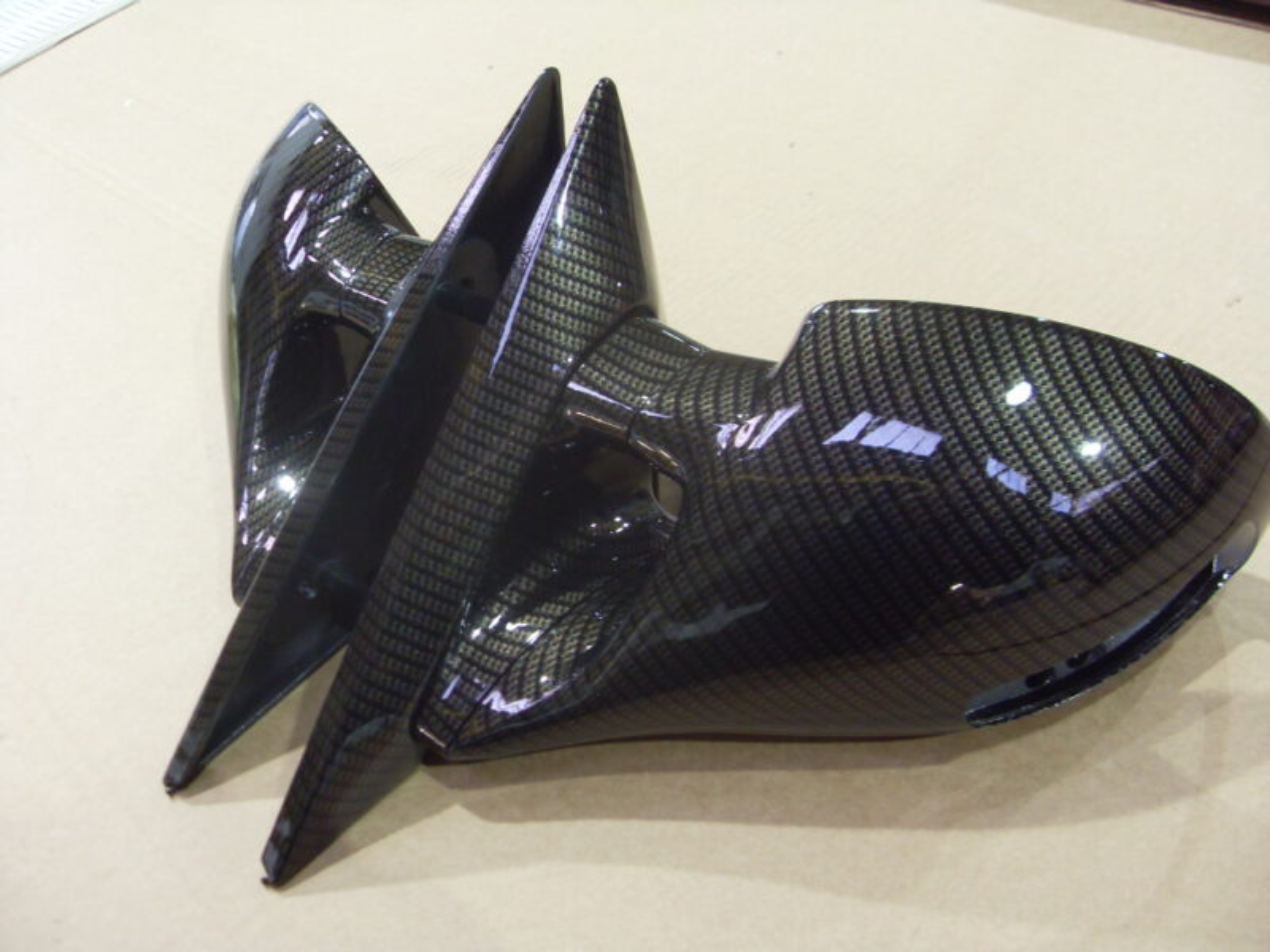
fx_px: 1284
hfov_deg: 52.6
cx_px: 635
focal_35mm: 35
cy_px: 476
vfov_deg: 40.7
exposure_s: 1/15
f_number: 2.8
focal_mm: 6.3
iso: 200
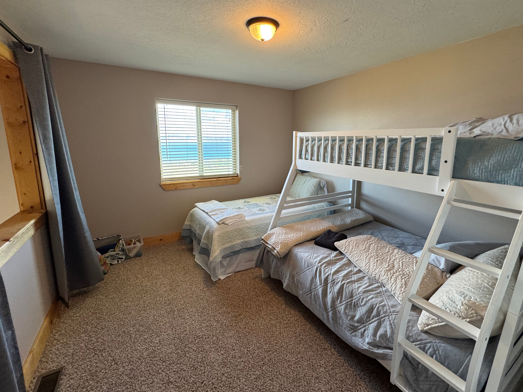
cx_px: 278
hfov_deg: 94.4
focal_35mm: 16
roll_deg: -0.4
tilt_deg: -9.4
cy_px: 180
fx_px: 242
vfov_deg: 78.0
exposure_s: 1/120
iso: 200
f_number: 2.2
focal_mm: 2.22
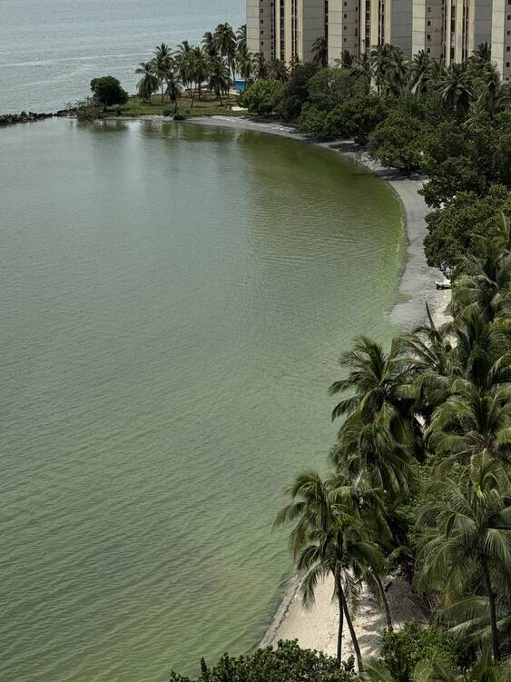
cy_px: 197
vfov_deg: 27.9
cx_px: 201
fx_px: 1358
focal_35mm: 69
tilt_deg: -11.2
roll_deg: +1.6
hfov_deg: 21.3
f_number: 1.78
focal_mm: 6.76
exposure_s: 1/7937
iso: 64
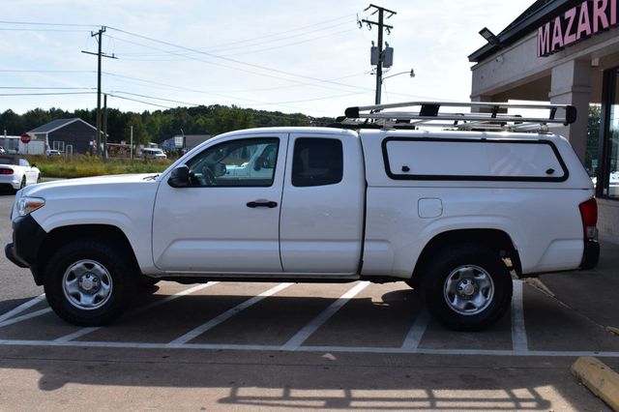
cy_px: 206
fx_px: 619
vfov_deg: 36.8
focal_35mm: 36
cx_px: 310
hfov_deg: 53.2
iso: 320
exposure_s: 1/500
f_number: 11
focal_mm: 24
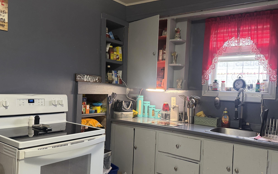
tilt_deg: -0.5
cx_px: 145
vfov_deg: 39.4
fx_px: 242
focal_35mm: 32
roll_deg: -0.3
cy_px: 91
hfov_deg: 59.6
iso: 500
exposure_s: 1/60
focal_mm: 6.76
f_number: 1.78
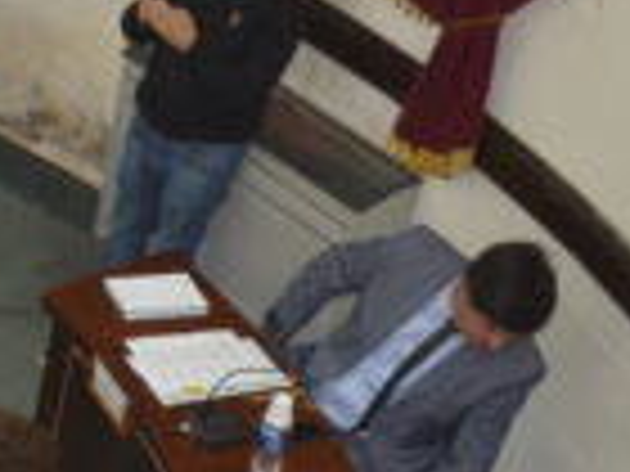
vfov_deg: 11.1
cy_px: 656
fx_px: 2348
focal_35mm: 129
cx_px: -567
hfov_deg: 13.4
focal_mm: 18
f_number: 3.5
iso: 800
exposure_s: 1/60
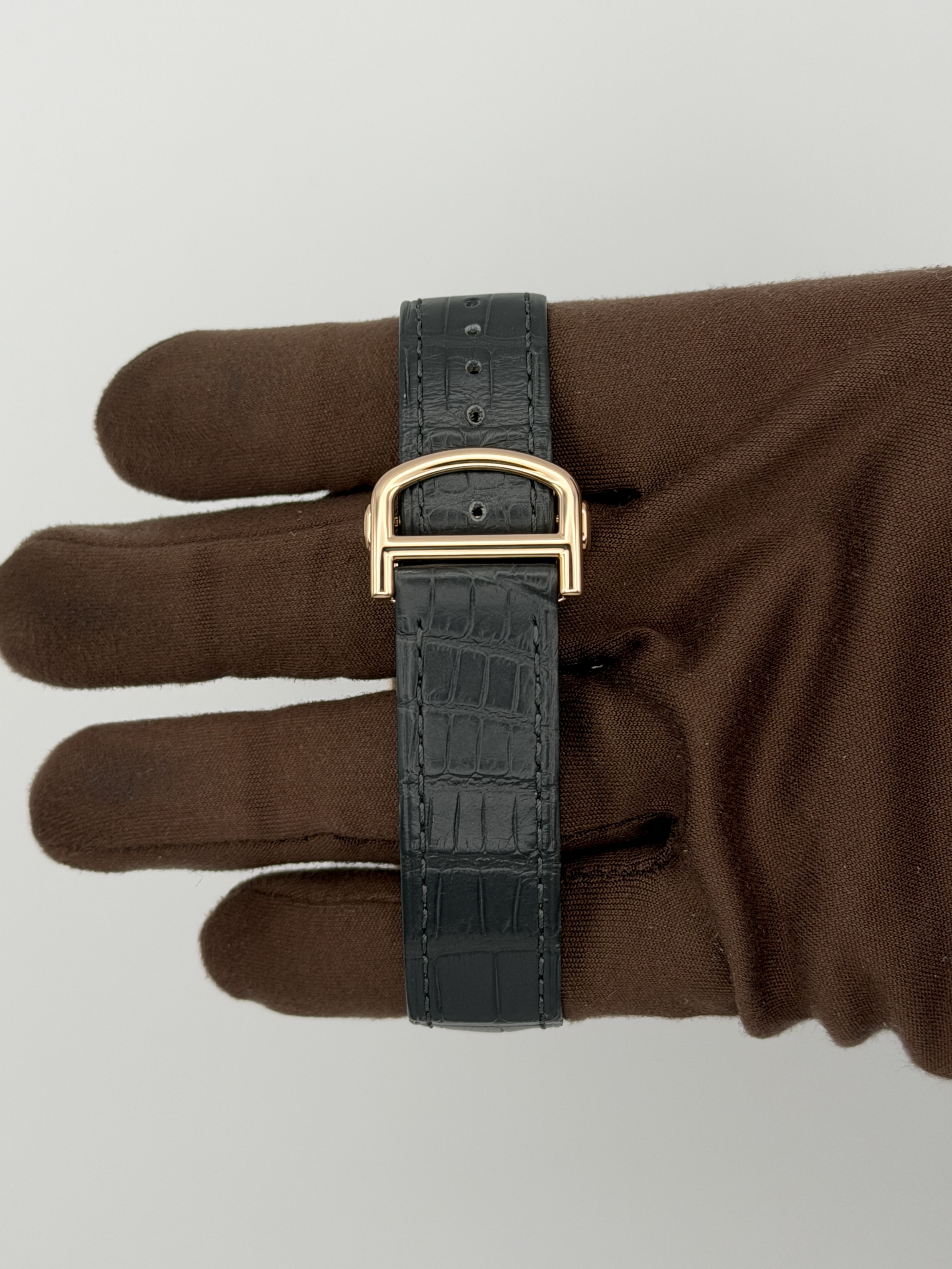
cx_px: 476
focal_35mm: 48
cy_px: 634
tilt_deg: -86.2
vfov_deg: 39.7
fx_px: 1760
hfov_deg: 30.3
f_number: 1.78
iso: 64
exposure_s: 1/252
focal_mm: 6.76
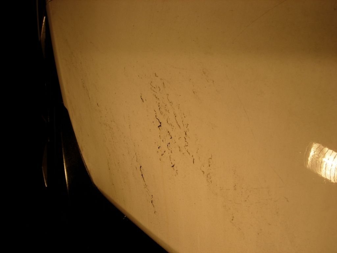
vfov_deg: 39.7
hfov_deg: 51.4
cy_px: 126
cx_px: 168
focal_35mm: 36
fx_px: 350
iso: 50
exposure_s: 1/157
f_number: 3.8
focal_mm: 7.5
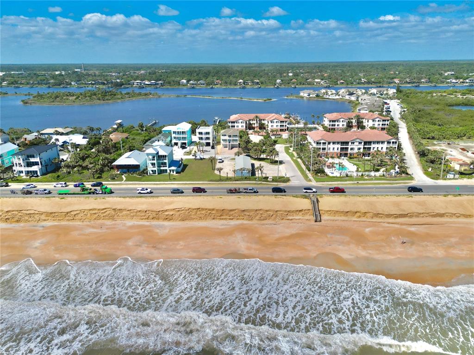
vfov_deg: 56.8
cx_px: 237
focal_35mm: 24
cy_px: 178
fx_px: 328
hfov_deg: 71.6
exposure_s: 1/8000
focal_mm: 6.72
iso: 110
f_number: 1.7
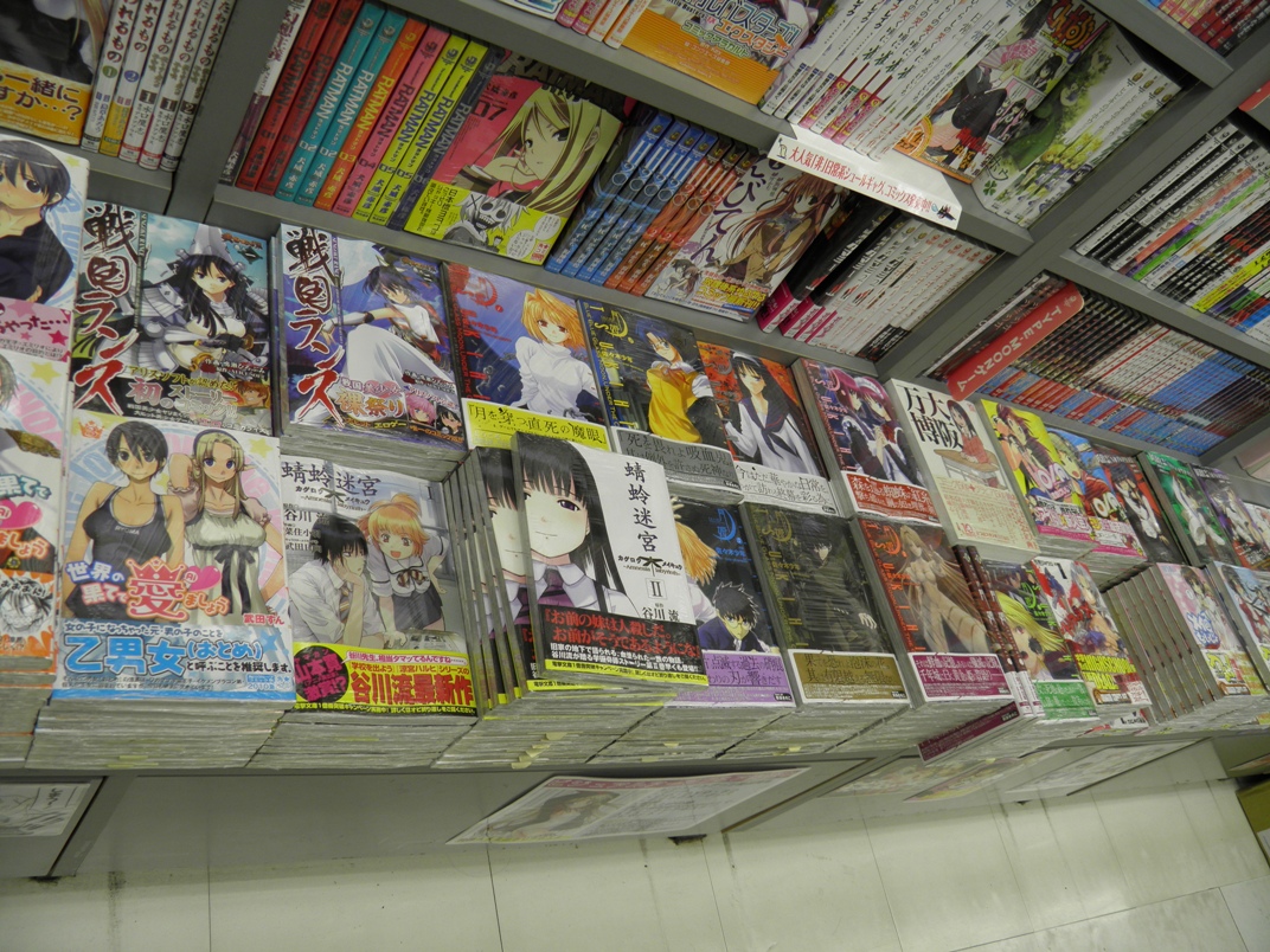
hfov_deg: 63.4
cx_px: 635
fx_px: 1027
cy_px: 476
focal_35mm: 28
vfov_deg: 49.7
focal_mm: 4.9
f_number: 2.8
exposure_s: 1/50
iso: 50
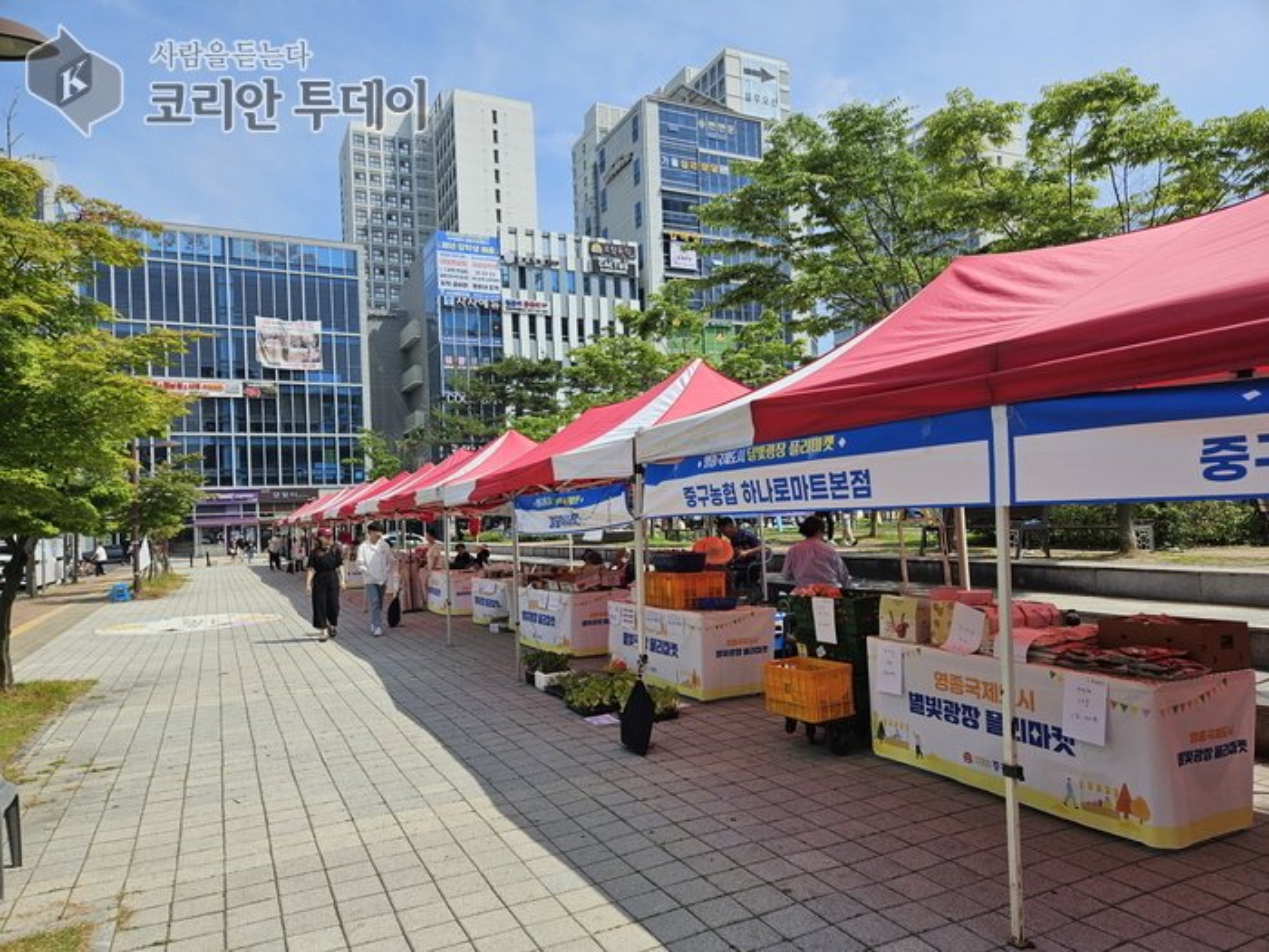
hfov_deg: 73.9
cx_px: 634
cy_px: 476
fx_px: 843
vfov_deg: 58.9
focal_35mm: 23
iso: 25
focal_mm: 5.4
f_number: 1.8
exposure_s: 1/2359
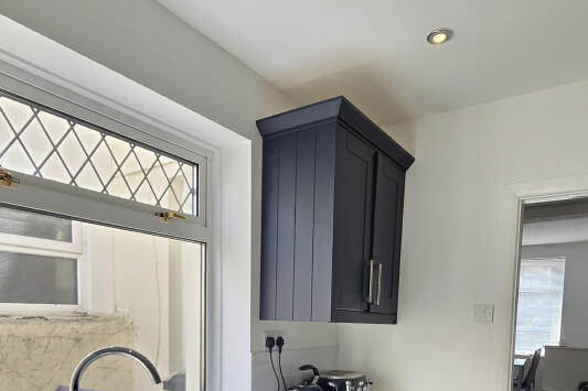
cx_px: 274
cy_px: 360
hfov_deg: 69.3
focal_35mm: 26
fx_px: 425
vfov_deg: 44.5
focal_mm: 2.2
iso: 50
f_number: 2.2
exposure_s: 1/100
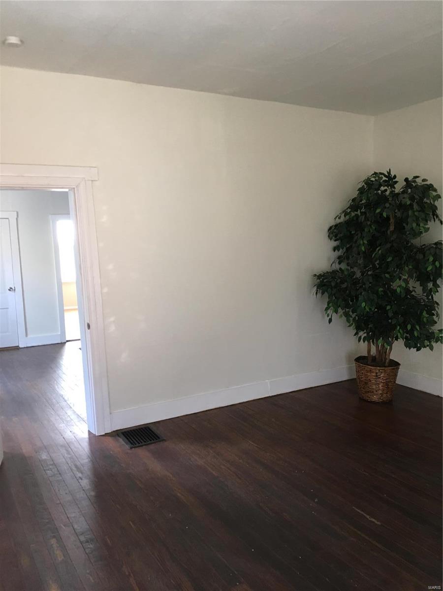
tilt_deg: -6.6
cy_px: 296
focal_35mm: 29
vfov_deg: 61.7
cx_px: 222
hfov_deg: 48.2
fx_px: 495
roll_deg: +3.2
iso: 100
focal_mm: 4.15
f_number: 2.2
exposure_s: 1/30
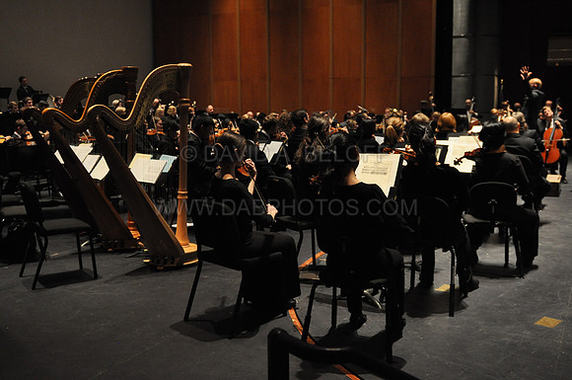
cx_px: 286
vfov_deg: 36.8
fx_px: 571
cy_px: 190
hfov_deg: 53.2
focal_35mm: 36
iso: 1600
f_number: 2.8
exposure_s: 1/250
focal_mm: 24
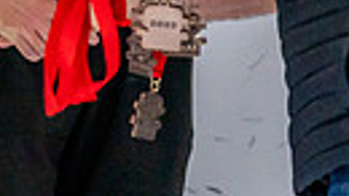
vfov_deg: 2.9
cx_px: 5
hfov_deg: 5.2
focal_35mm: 411
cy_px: -273
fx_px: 3802
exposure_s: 1/1250
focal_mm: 88
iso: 3200
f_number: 2.8
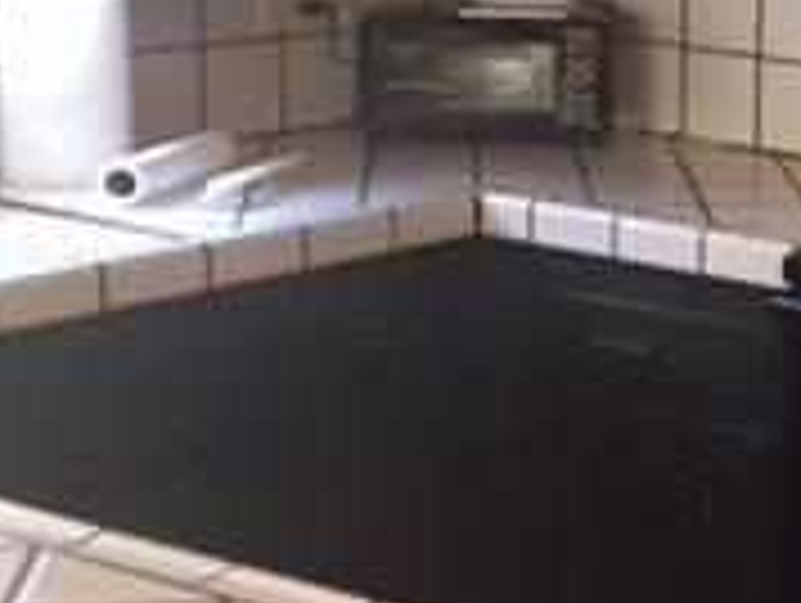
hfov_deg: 17.0
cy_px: 166
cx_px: 1215
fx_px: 2410
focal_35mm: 104
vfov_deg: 14.2
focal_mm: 4.15
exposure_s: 1/24
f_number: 2.2
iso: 250
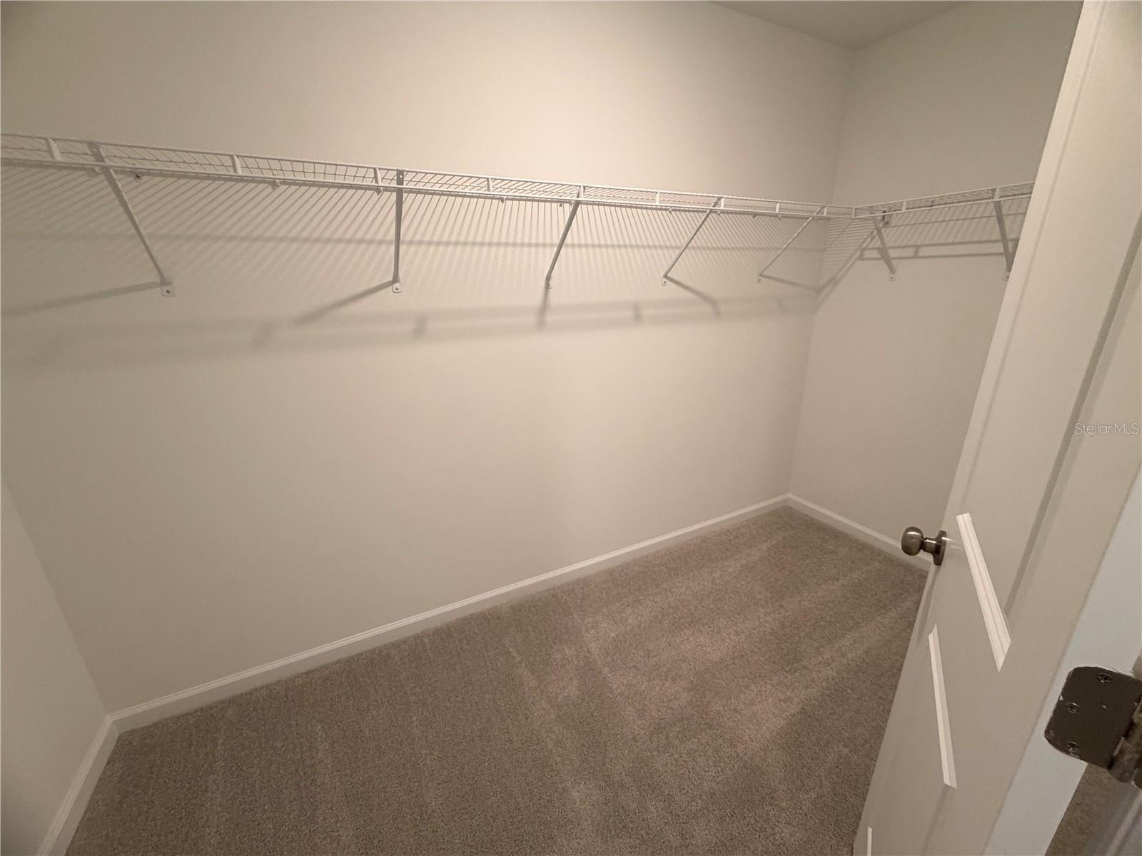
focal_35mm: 14
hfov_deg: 102.1
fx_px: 462
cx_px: 571
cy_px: 428
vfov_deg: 85.7
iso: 200
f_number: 2.2
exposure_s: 1/60
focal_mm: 2.22
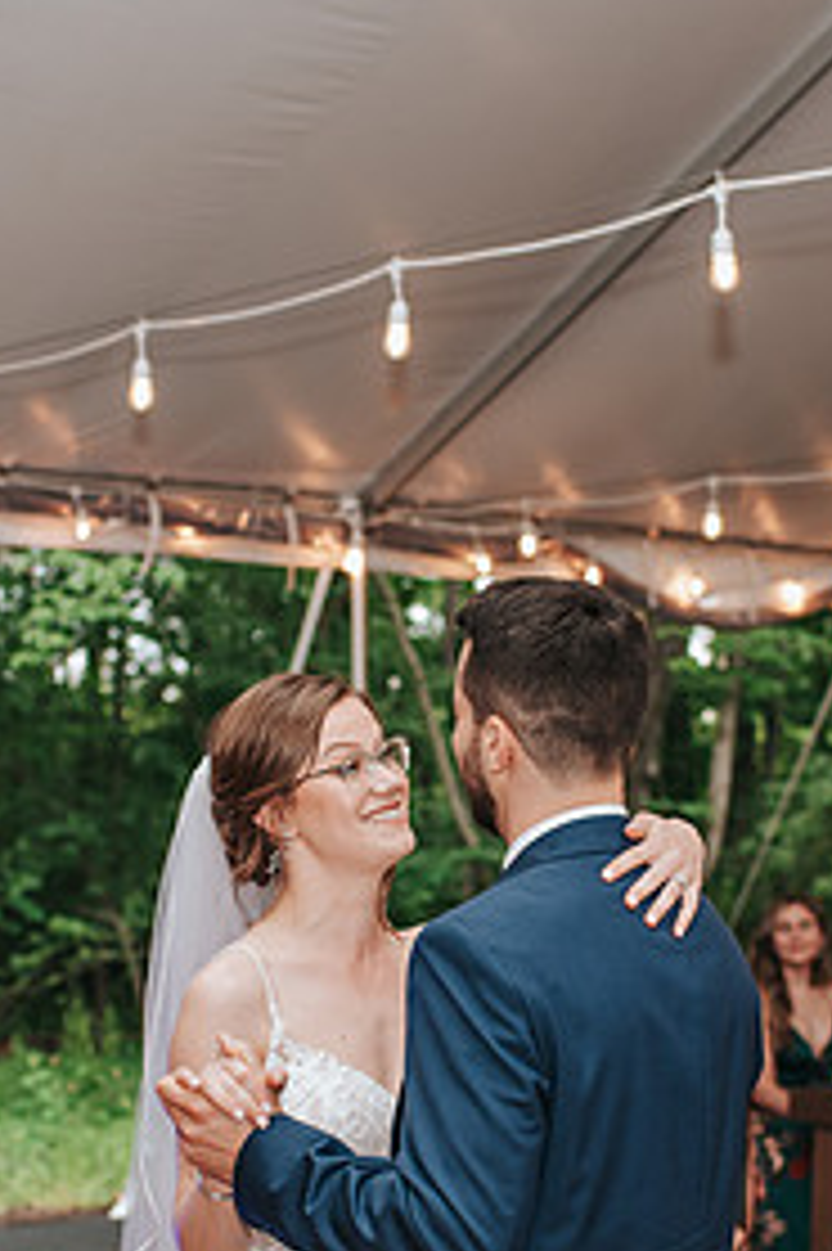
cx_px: 397
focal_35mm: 85
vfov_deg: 23.7
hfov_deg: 16.1
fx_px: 2950
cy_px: 896
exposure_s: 1/125
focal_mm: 35
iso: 450
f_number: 2.8
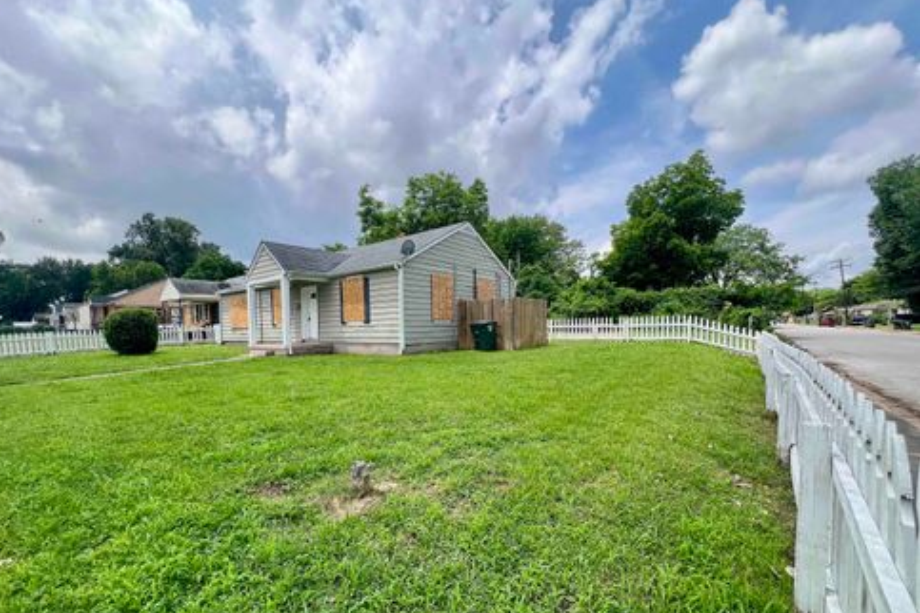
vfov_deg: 80.9
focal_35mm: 14
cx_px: 446
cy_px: 342
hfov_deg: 104.2
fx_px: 358
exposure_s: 1/867
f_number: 1.8
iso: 32
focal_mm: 1.57
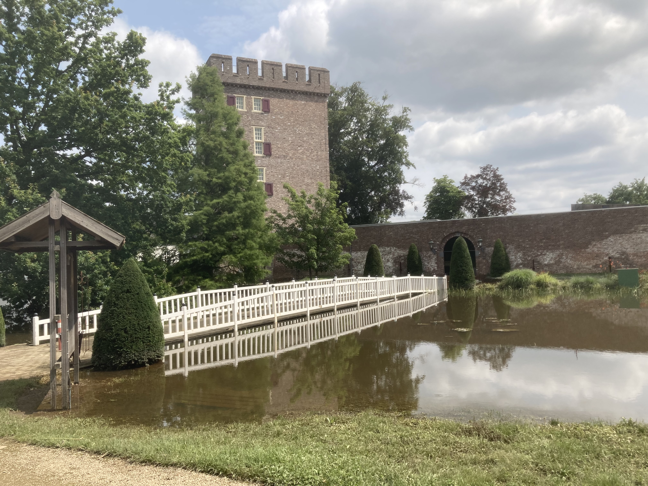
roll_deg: +1.9
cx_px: 324
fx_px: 524
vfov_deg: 49.7
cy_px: 243
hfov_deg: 63.4
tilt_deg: +2.6
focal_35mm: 28
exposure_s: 1/1869
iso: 20
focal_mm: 3.99
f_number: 1.8
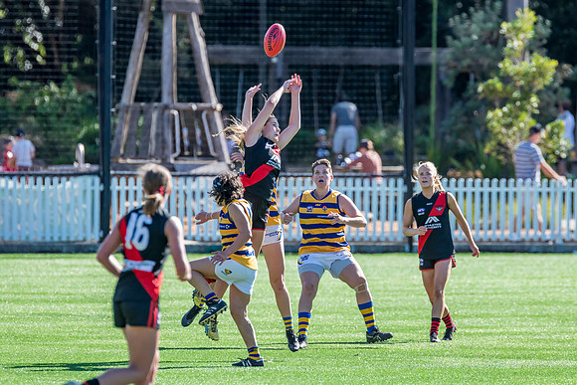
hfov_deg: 4.1
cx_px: 287
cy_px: 155
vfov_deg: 2.7
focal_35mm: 501
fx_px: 8029
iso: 800
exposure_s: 1/1600
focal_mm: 420
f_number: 5.6
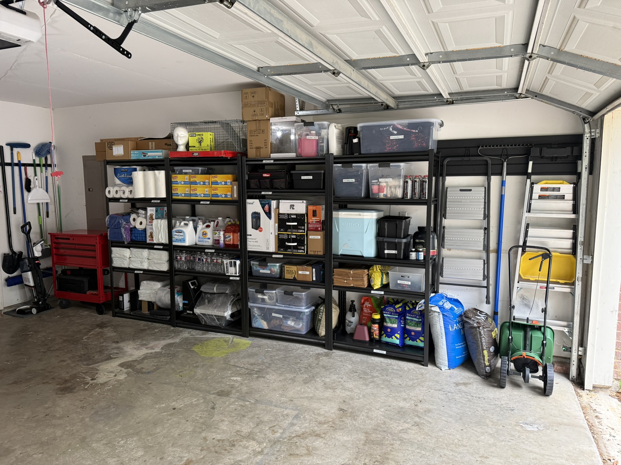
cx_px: 310
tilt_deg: -6.1
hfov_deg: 71.6
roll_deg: +0.6
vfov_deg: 56.8
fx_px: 431
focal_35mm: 24
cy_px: 232
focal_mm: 6.76
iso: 250
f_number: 1.78
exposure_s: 1/60
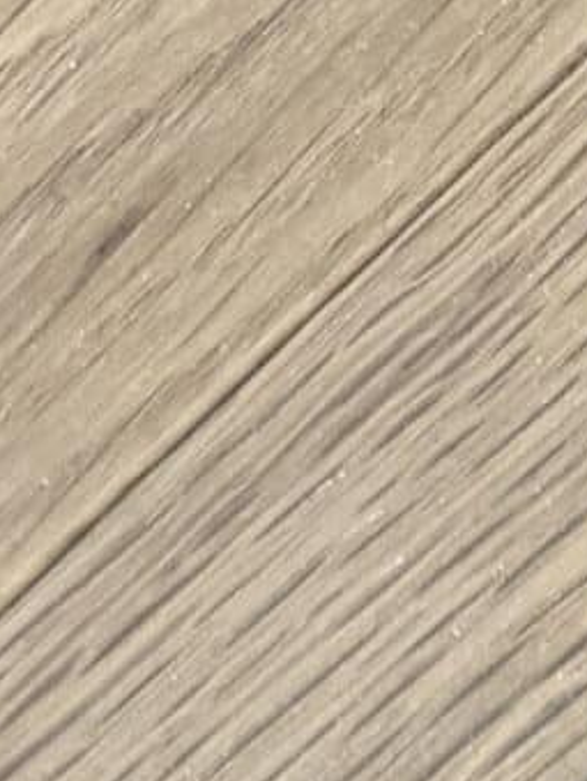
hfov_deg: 7.8
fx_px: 4085
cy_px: 2873
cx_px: 1245
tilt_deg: -87.5
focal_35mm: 181
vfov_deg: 8.0
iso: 250
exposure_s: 1/60
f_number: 1.78
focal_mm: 6.76
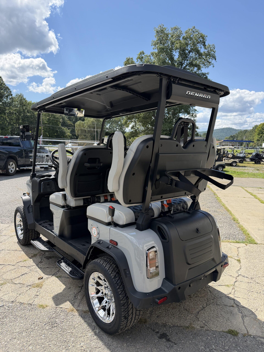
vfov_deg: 71.6
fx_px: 244
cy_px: 176
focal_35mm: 24
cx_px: 132
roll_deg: -2.0
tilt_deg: -6.2
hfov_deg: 56.8
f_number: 1.78
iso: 100
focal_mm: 6.76
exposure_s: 1/3953
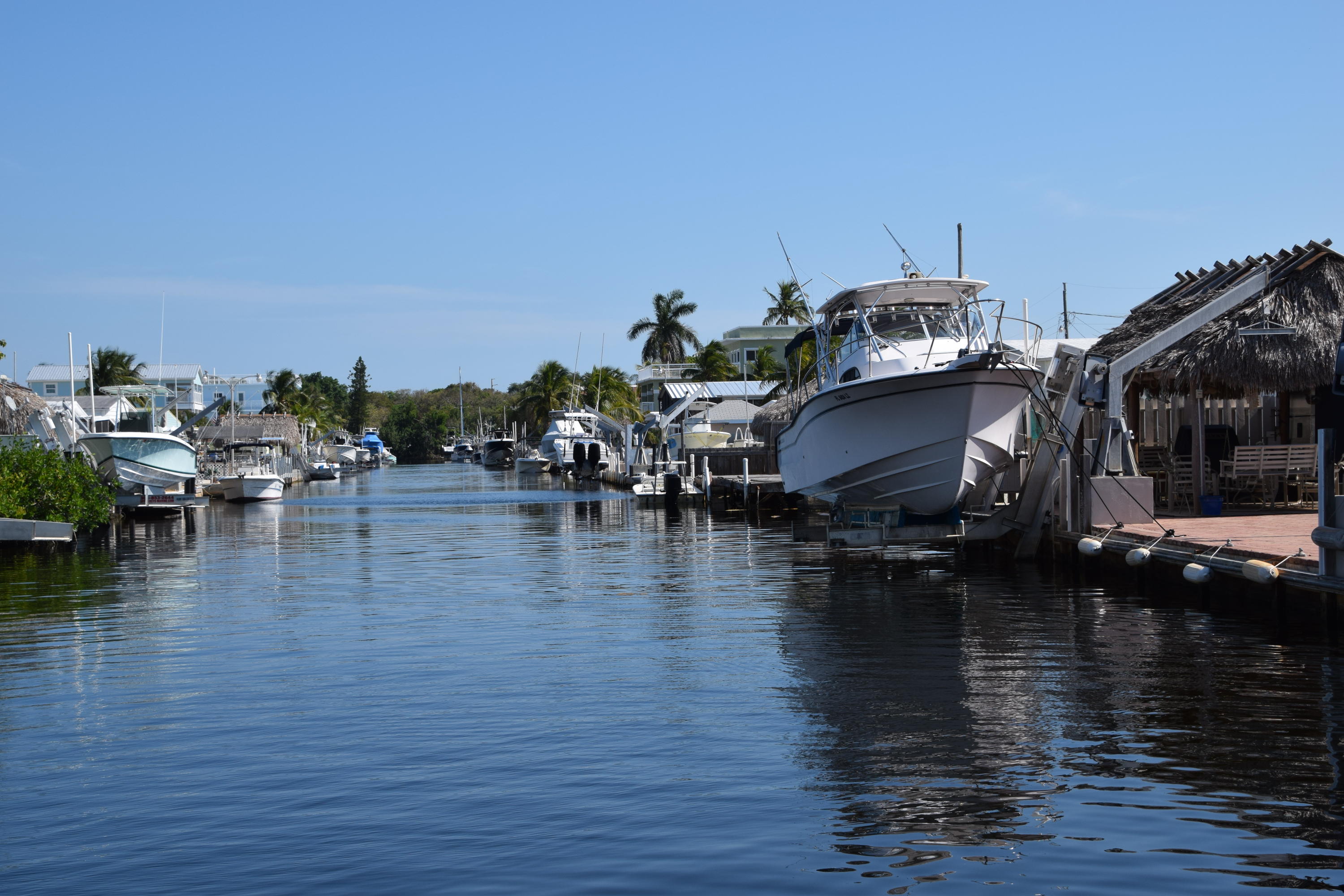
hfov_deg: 35.1
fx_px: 2128
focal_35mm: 57
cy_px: 448
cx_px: 672
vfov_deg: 23.8
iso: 200
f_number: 10
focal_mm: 38
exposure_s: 1/400
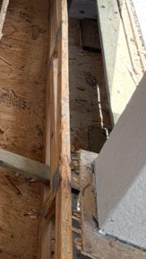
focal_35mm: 54
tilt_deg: -33.3
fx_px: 371
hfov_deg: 16.5
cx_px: -151
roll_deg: +2.8
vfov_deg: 35.9
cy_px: 21
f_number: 2.2
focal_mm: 2.22
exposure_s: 1/195
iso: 40
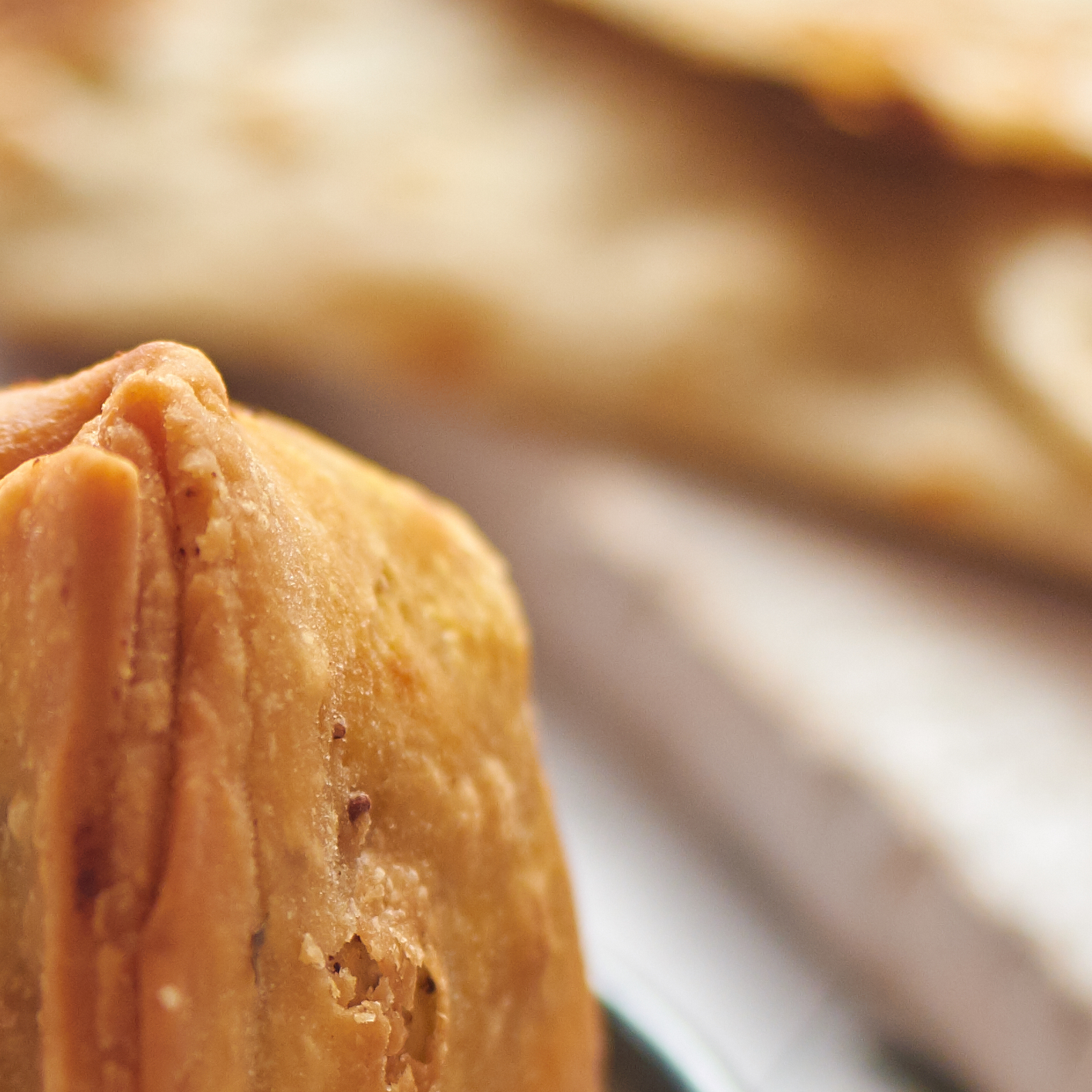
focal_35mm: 281
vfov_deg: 6.2
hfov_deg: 6.2
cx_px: -96
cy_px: 942
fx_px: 10029
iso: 250
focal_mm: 50
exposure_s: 1/200
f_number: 2
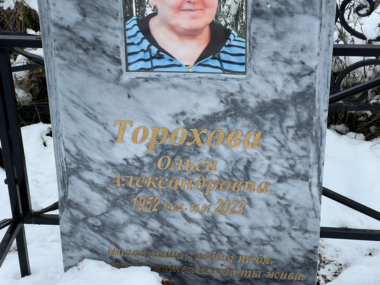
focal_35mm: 77
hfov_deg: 25.3
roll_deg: -0.7
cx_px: 190
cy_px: 142
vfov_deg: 19.1
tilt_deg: -28.2
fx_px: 845
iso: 40
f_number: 2.8
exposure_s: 1/99
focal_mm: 9
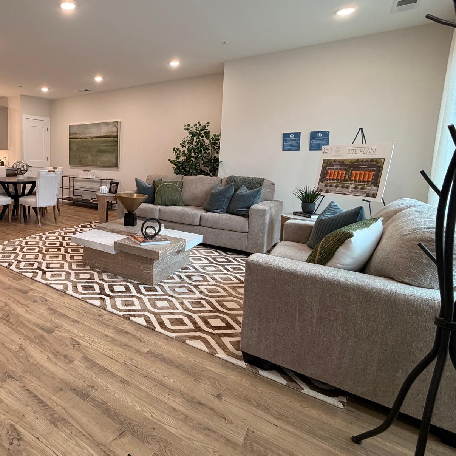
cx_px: 87
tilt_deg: -5.9
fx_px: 313
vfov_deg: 71.5
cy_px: 187
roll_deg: -0.8
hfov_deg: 65.3
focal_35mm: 21
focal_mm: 2.22
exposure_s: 1/120
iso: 250
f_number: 2.2
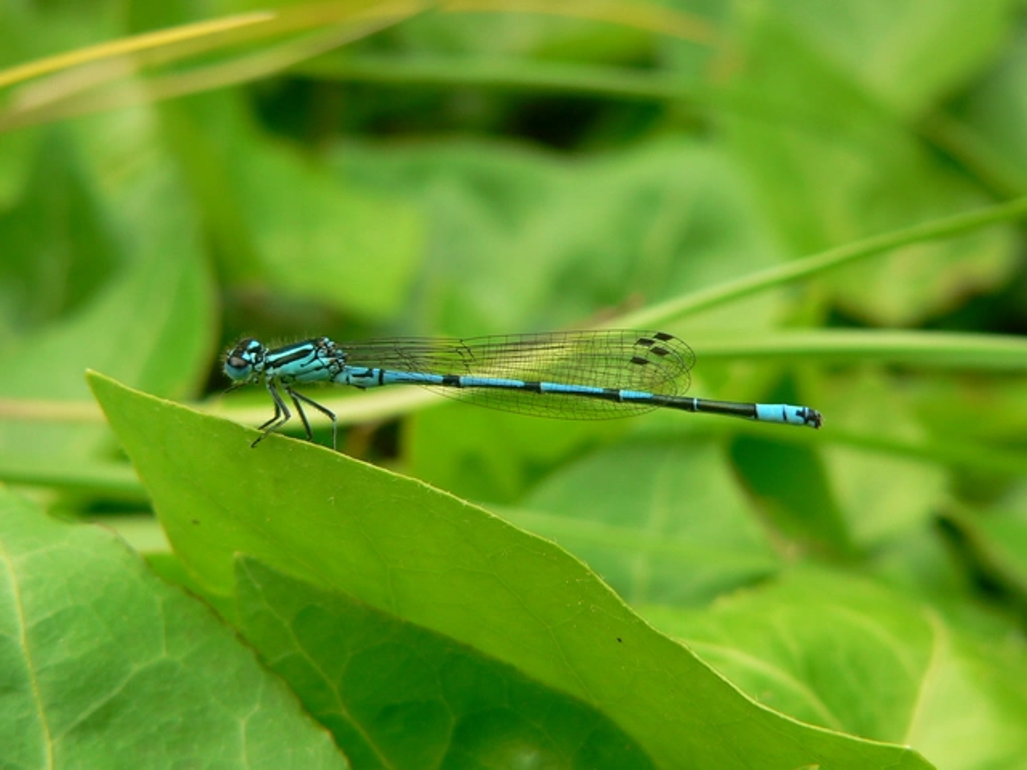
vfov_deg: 14.5
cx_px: 514
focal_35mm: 102
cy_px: 385
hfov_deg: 19.3
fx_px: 3026
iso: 80
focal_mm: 17
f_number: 4
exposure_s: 1/160
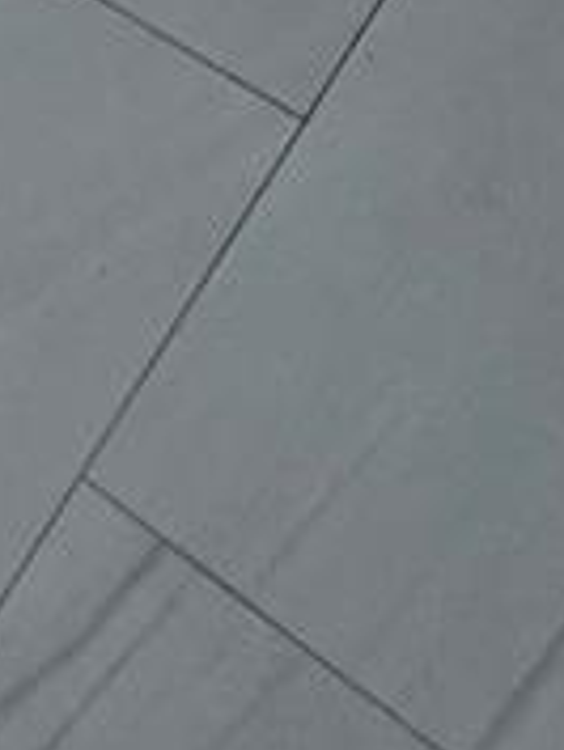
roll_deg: -0.7
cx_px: 13
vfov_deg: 11.0
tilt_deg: -3.9
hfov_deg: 15.3
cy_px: -1581
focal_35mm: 95
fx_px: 2061
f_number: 2.2
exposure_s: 1/222
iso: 40
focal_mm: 2.22
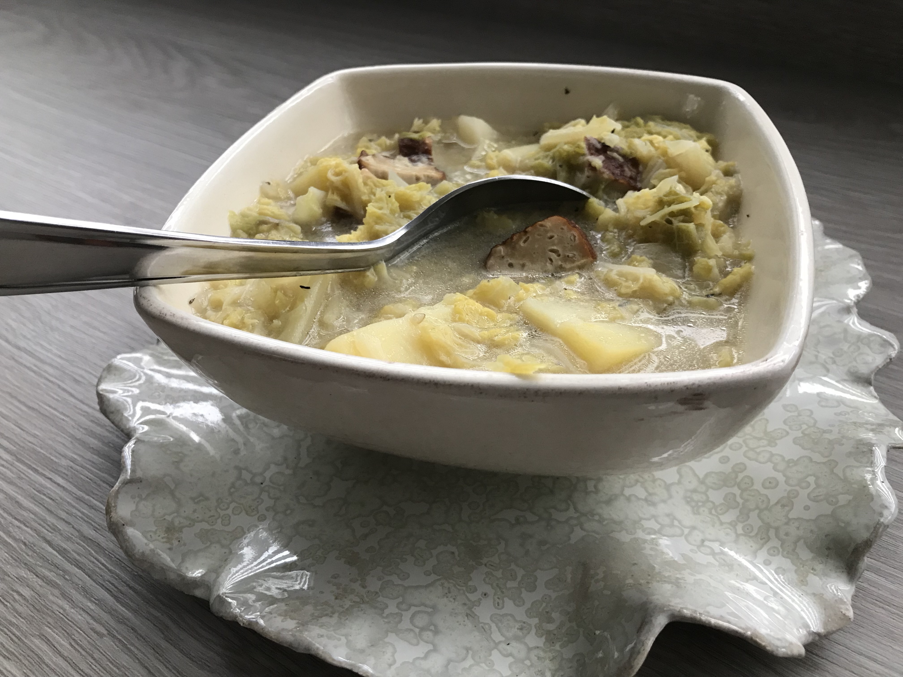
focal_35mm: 28
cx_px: 452
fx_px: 730
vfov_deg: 49.7
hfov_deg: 63.4
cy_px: 338
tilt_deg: -38.9
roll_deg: +2.8
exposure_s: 1/17
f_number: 1.8
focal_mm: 3.99
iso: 50
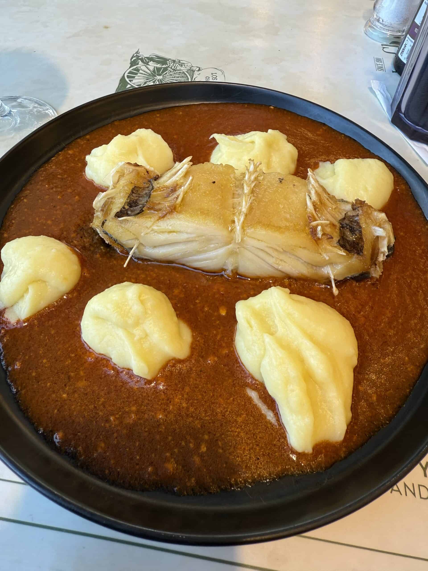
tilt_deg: -50.5
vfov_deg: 71.6
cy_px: 286
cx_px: 214
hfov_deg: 56.8
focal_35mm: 24
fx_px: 396
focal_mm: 2.22
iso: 50
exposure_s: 1/100
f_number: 2.2
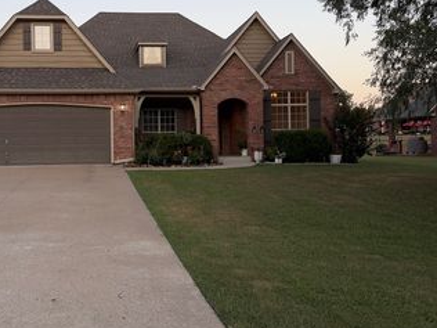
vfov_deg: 37.6
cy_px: 139
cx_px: 141
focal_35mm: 38
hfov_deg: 48.1
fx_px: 480
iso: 64
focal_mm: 6.76
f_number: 1.78
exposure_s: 1/186
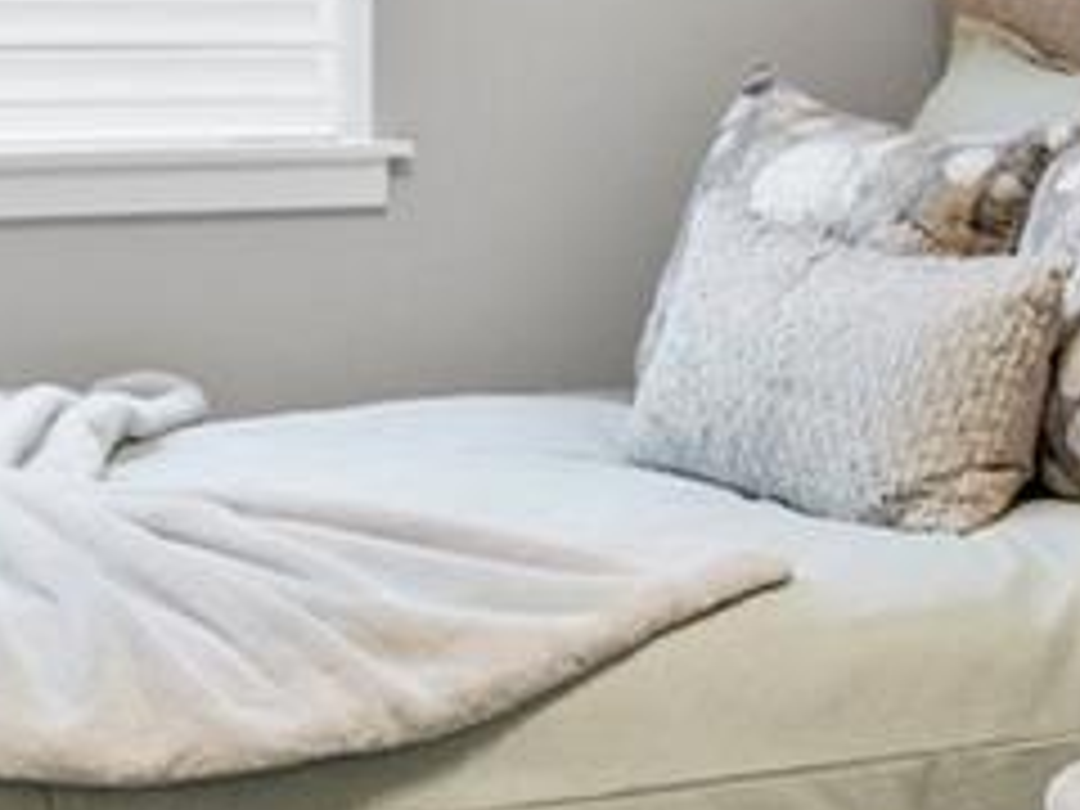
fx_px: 3451
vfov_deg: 13.2
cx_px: 778
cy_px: -45
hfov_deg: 17.7
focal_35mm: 111
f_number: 8
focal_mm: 11.5
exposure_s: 1/5
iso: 250
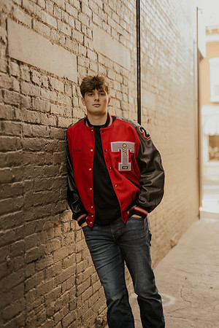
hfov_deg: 27.0
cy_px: 164
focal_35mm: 50
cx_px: 110
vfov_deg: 39.6
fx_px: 456
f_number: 1.8
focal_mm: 50
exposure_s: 1/125
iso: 200
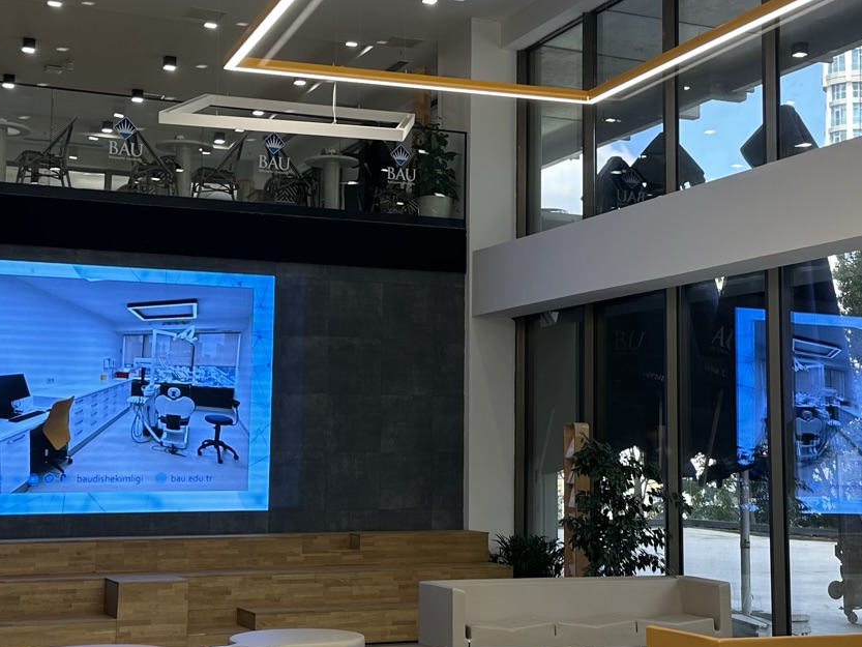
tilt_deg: +7.5
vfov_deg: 24.8
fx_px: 1469
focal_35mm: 59
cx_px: 447
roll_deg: -0.5
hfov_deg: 32.7
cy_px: 264
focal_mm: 6.86
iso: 64
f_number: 1.78
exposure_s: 1/100
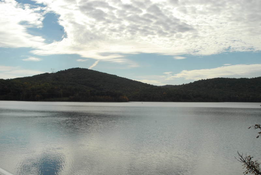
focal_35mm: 48
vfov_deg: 28.2
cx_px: 130
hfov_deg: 41.1
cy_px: 88
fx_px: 349
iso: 800
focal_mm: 32
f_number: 18
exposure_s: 1/1250
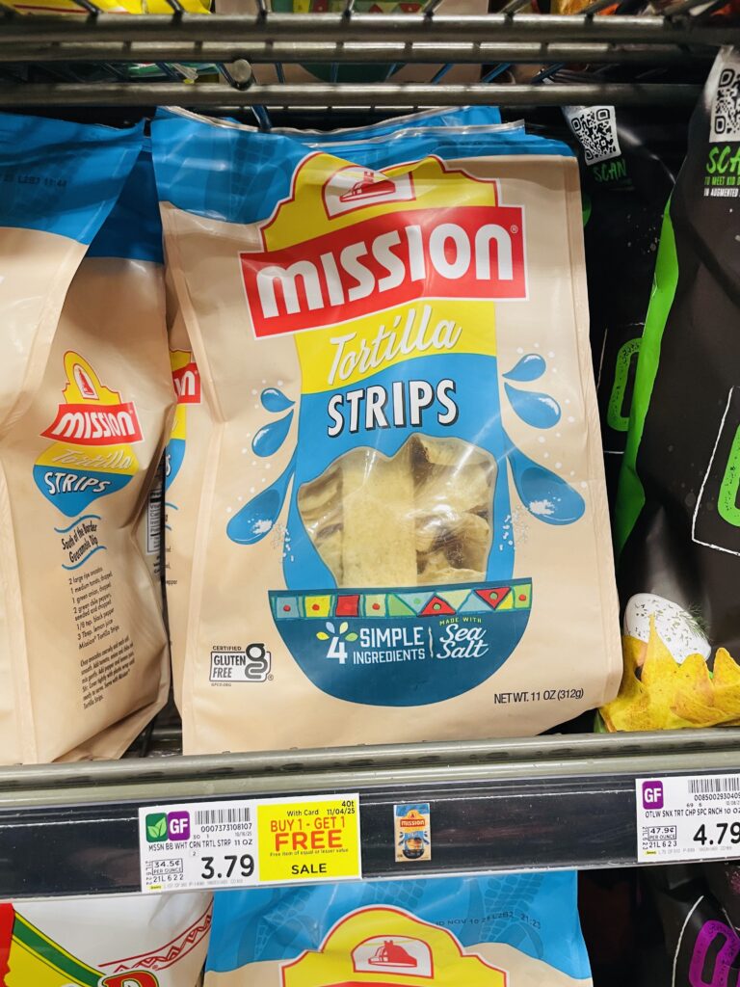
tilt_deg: -21.4
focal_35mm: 26
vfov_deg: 67.3
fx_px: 741
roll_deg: +0.8
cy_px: 494
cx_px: 370
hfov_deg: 53.1
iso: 160
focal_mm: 4.2
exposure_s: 1/60
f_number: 1.6
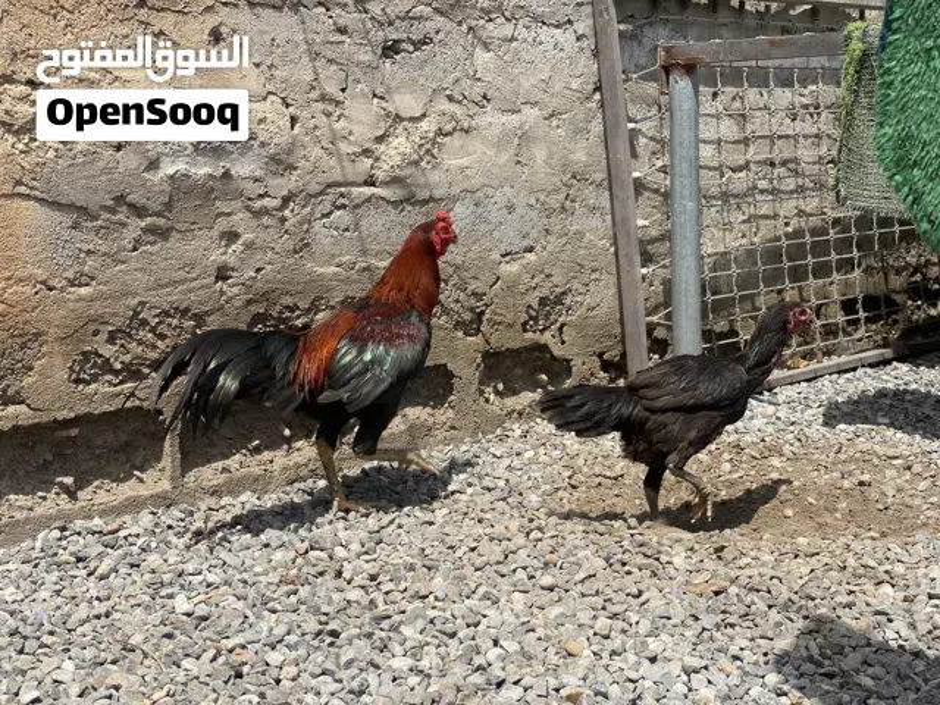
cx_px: 470
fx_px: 1412
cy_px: 352
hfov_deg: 36.8
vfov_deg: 28.0
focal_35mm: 52
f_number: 2
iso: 20
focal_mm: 6
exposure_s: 1/1229
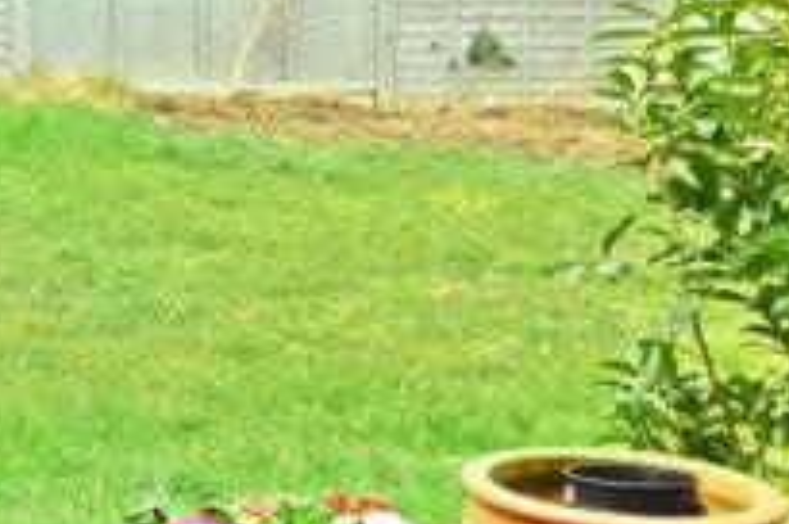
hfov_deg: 19.8
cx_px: -185
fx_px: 2101
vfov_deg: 13.7
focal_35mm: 96
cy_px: -135
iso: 640
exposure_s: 1/25
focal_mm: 20
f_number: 13
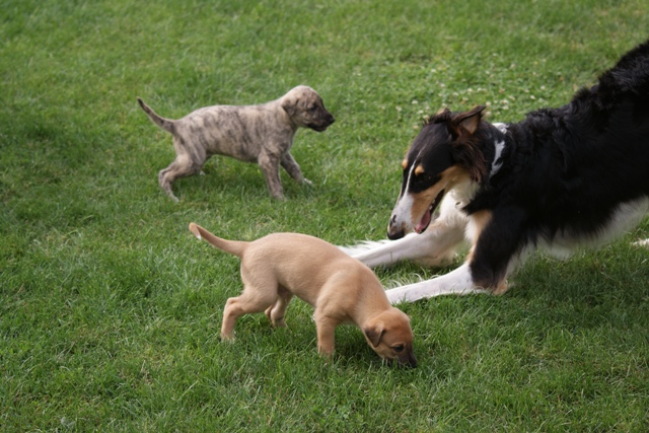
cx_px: 324
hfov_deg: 15.2
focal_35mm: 135
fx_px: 2434
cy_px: 216
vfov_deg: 10.2
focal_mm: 90
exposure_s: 1/320
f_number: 4
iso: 100
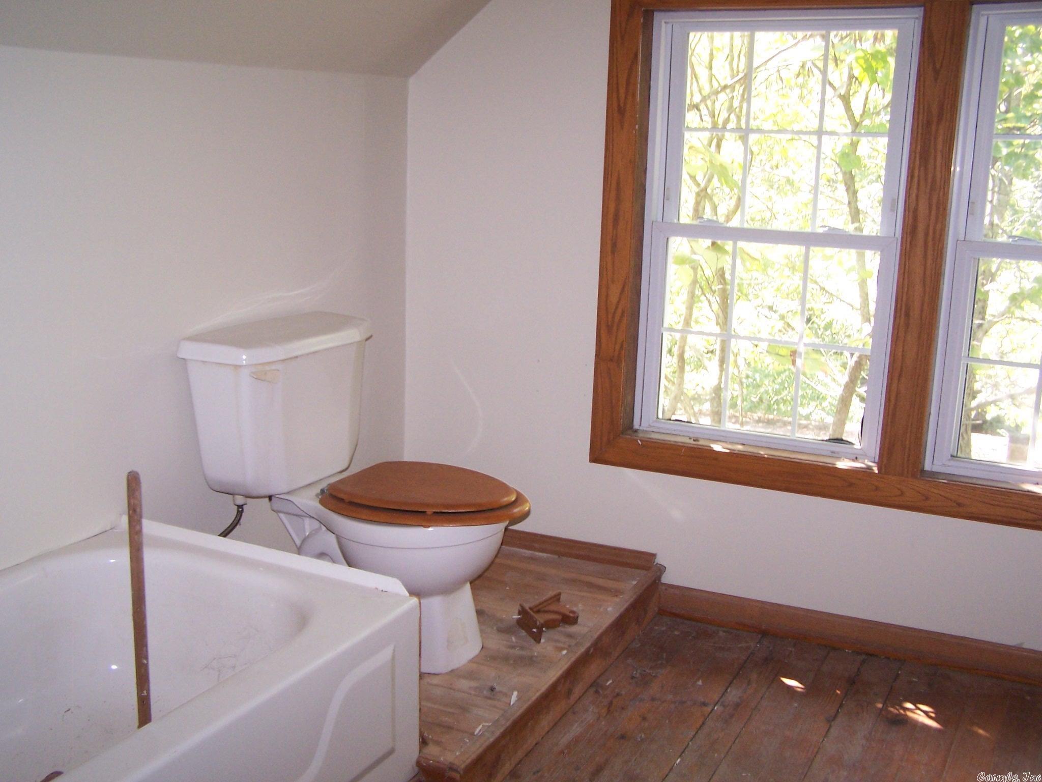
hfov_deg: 49.0
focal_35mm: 38
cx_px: 521
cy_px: 391
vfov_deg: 37.7
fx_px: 1144
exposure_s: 1/60
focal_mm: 6.3
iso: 140
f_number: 2.8
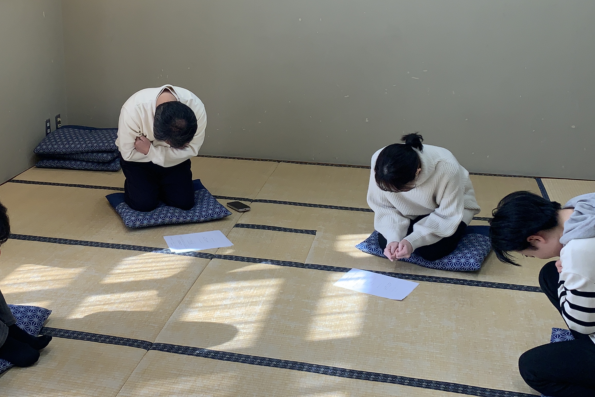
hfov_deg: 41.4
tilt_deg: -12.5
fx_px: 777
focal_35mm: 47
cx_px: 197
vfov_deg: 28.4
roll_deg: +0.6
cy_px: 117
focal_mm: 4.25
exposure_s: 1/121
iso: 50
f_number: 1.8
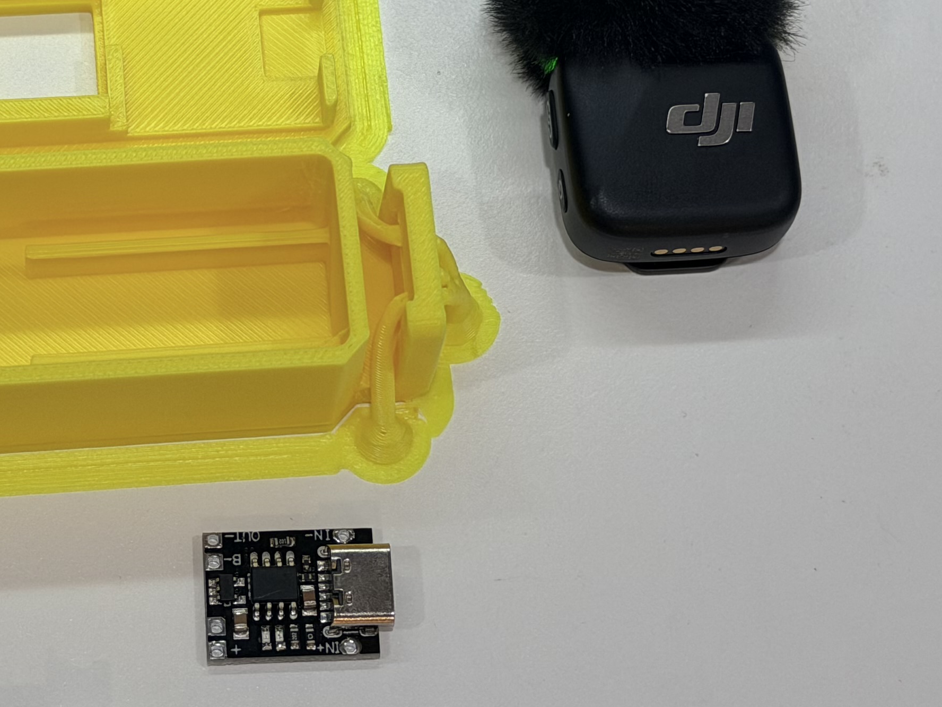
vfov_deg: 13.5
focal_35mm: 109
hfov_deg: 18.0
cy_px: 106
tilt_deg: -62.9
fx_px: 2966
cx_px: 285
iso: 80
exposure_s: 1/100
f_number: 1.78
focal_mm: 6.76
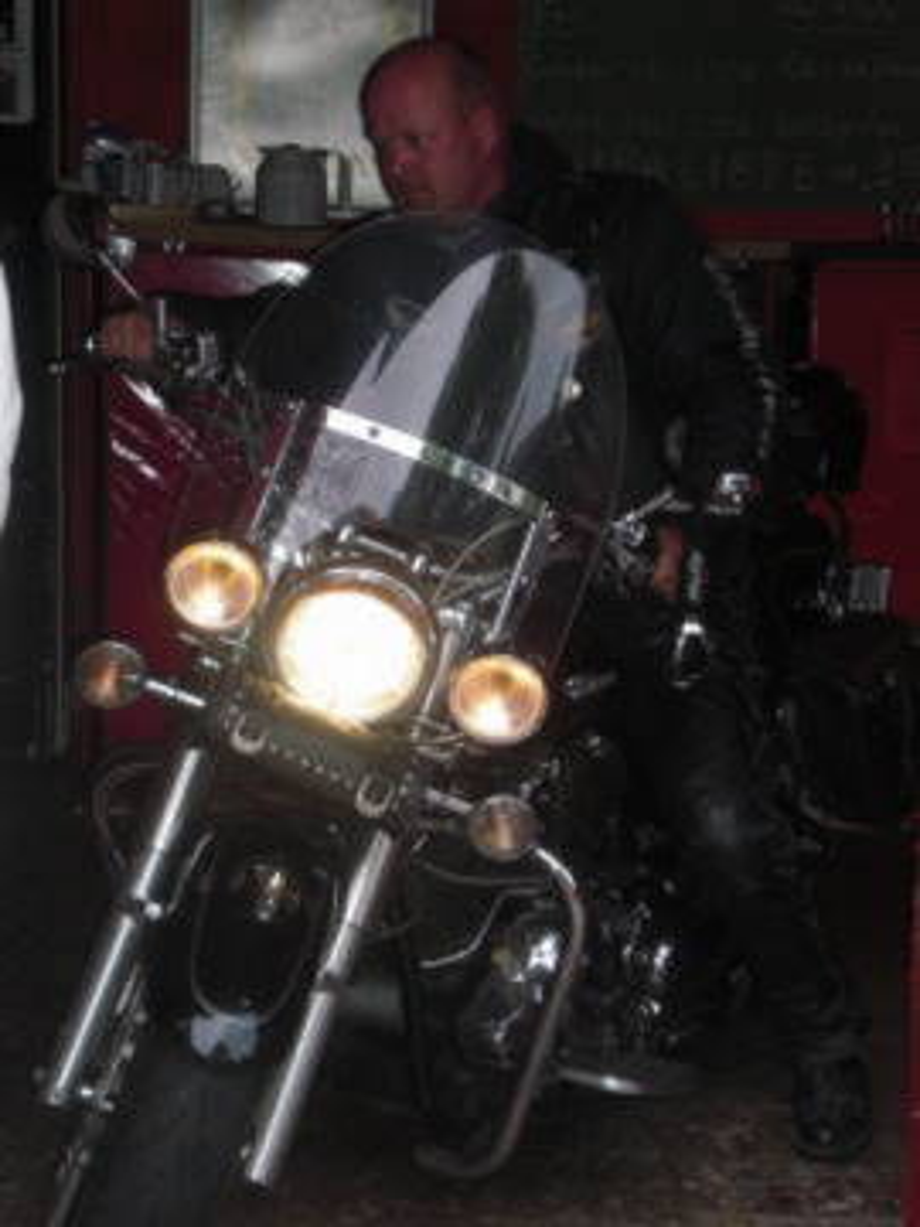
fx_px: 2658
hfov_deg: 19.6
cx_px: 460
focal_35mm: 75
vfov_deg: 26.0
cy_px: 614
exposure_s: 1/60
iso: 200
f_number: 4.5
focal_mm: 12.47
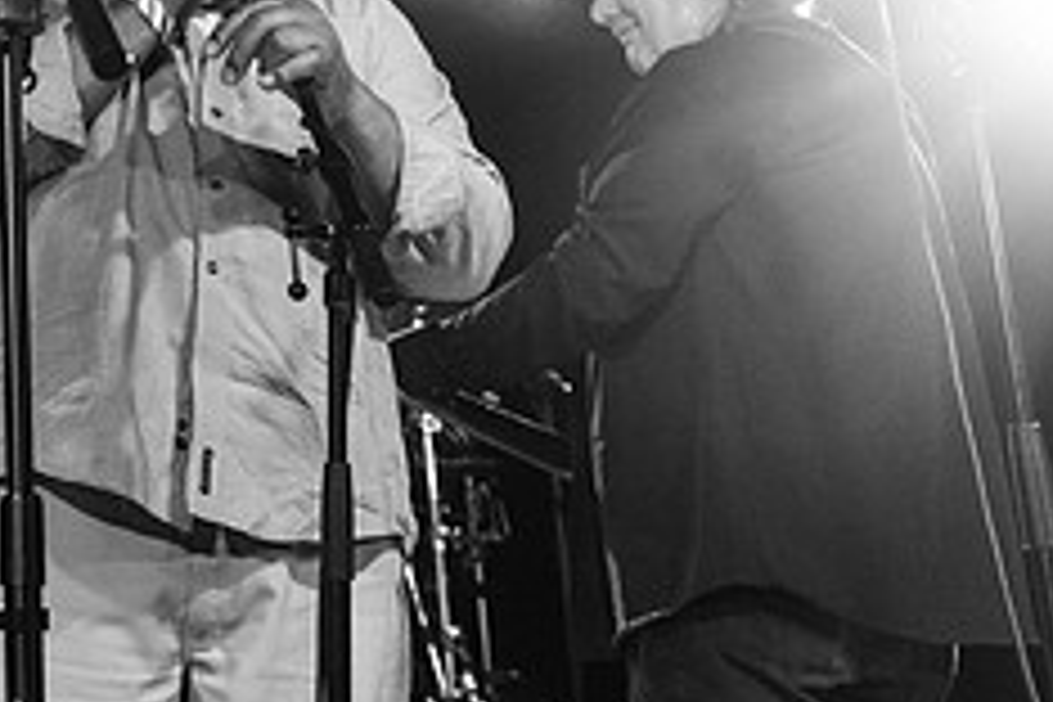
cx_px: -204
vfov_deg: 18.9
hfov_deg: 25.9
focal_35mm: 70
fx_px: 2047
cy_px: -5
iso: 2500
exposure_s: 1/160
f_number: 3.2
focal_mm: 24
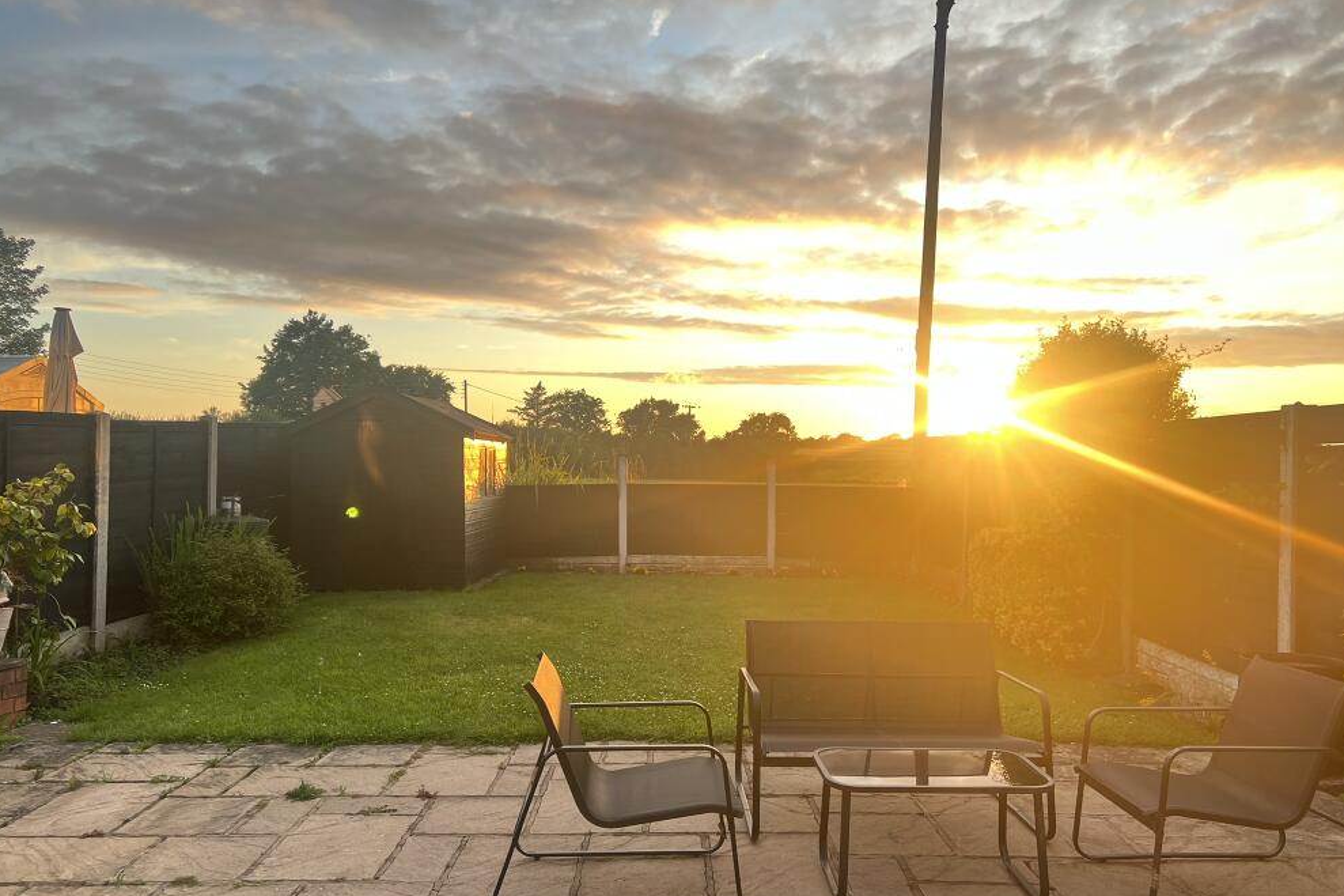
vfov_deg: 46.4
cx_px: 669
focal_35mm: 28
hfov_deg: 65.5
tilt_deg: -0.8
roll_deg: +0.1
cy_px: 453
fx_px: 1045
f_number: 1.5
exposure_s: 1/241
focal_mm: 5.7
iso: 50
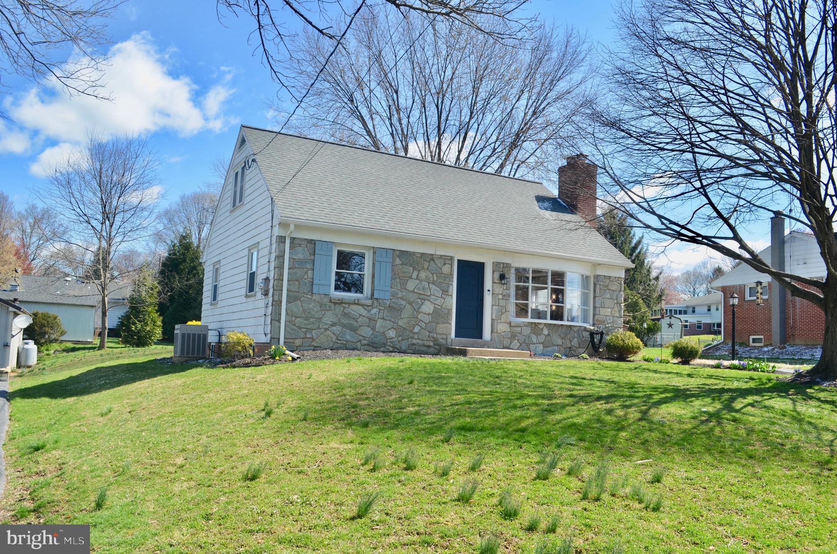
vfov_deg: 43.4
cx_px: 418
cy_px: 277
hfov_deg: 62.0
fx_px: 696
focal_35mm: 30
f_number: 8
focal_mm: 20
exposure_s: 1/250
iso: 125
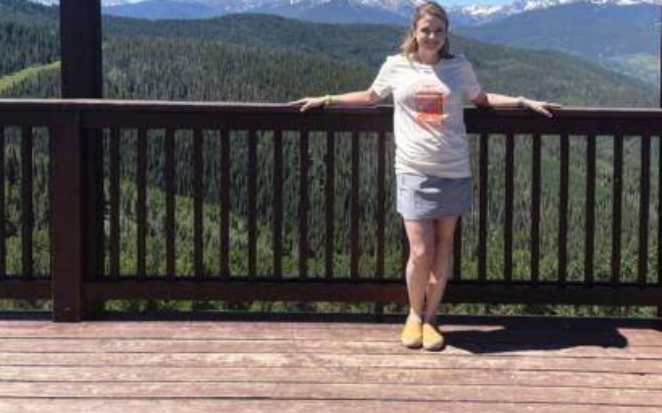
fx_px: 776
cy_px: 73
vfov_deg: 29.1
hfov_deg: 45.9
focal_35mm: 43
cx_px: 405
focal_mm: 5.1
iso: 50
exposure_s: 1/2179
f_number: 1.6
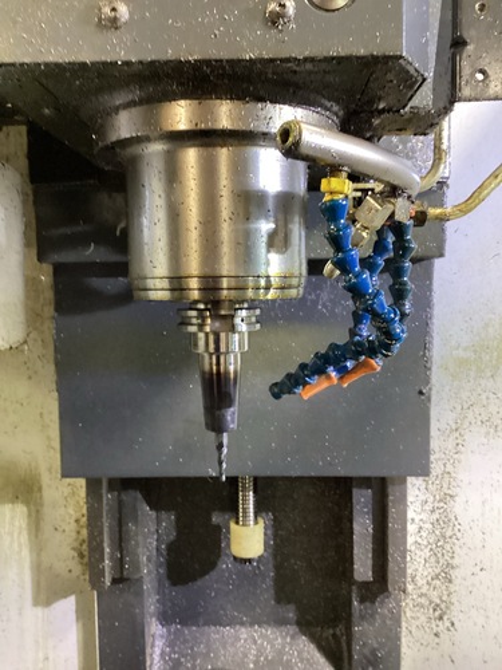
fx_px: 599
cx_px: 251
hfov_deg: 45.4
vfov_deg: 58.4
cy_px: 335
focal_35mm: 31
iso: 500
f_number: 2.4
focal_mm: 3.3
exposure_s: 1/30
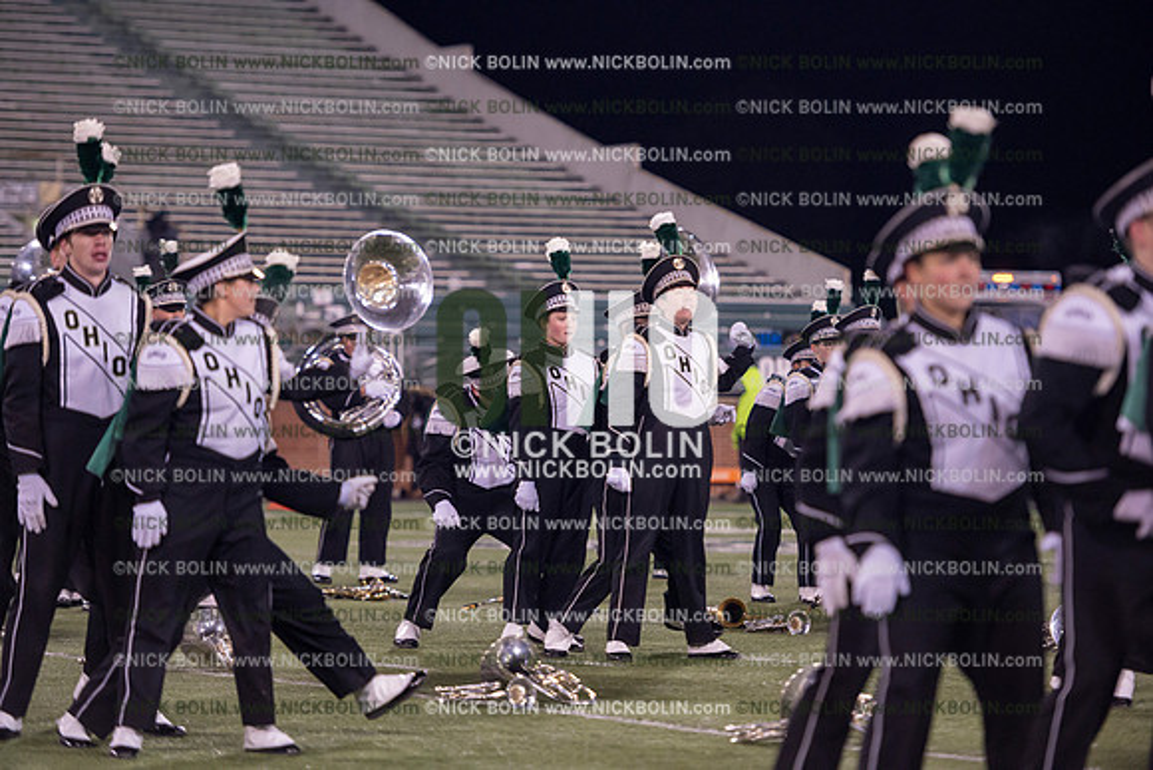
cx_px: 576
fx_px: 4805
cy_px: 385
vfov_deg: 9.2
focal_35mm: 150
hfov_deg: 13.7
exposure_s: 1/1250
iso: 2500
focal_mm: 150
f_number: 2.8
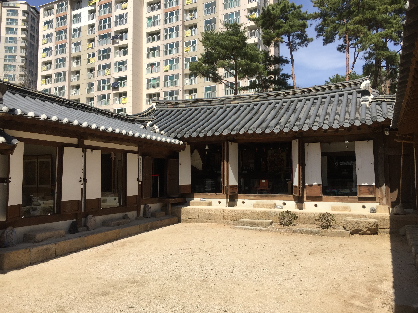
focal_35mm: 29
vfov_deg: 48.2
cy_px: 156
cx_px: 209
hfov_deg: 61.7
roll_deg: -1.6
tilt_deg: +5.0
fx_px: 350
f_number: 2.2
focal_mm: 4.15
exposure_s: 1/1980
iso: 32
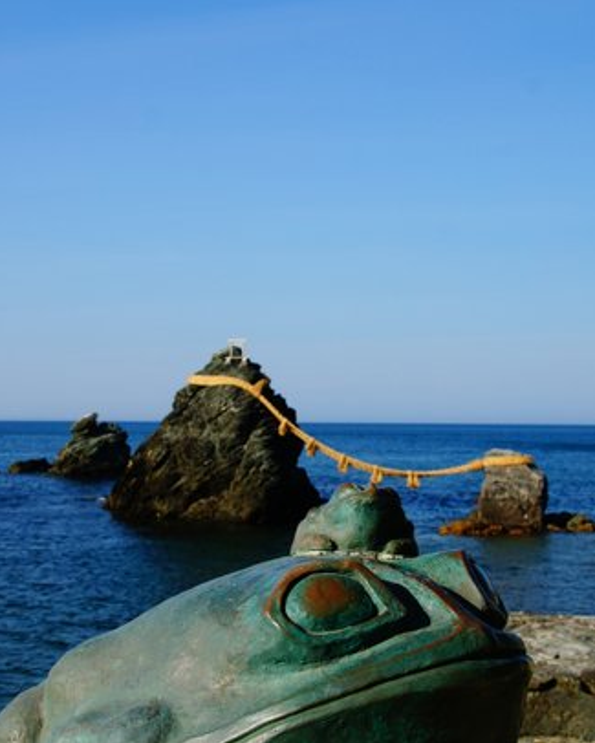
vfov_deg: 36.0
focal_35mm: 52
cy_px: 366
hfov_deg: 29.1
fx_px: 1144
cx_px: 298
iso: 200
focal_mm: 30
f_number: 8
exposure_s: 1/640
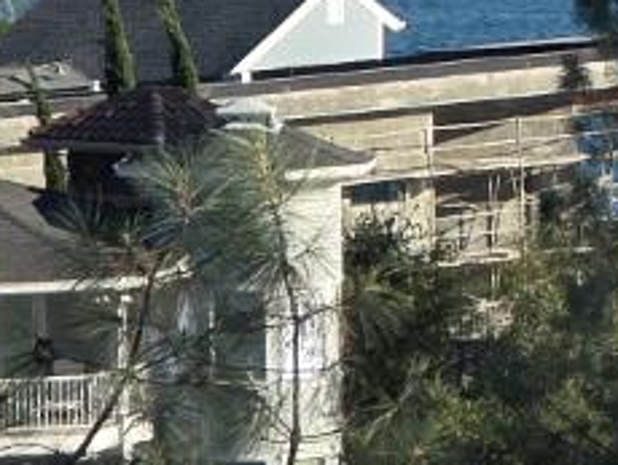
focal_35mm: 750
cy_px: -305
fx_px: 13404
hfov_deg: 2.6
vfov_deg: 2.0
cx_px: 1467
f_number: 3.4
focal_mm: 18.6
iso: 64
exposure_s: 1/612
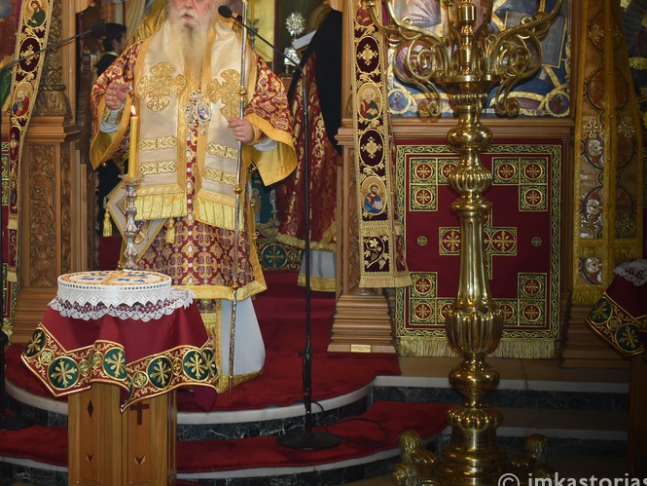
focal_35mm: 80
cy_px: 170
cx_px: 190
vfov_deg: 18.4
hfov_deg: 24.2
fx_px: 1496
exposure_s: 1/100
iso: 800
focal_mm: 36
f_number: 4.8
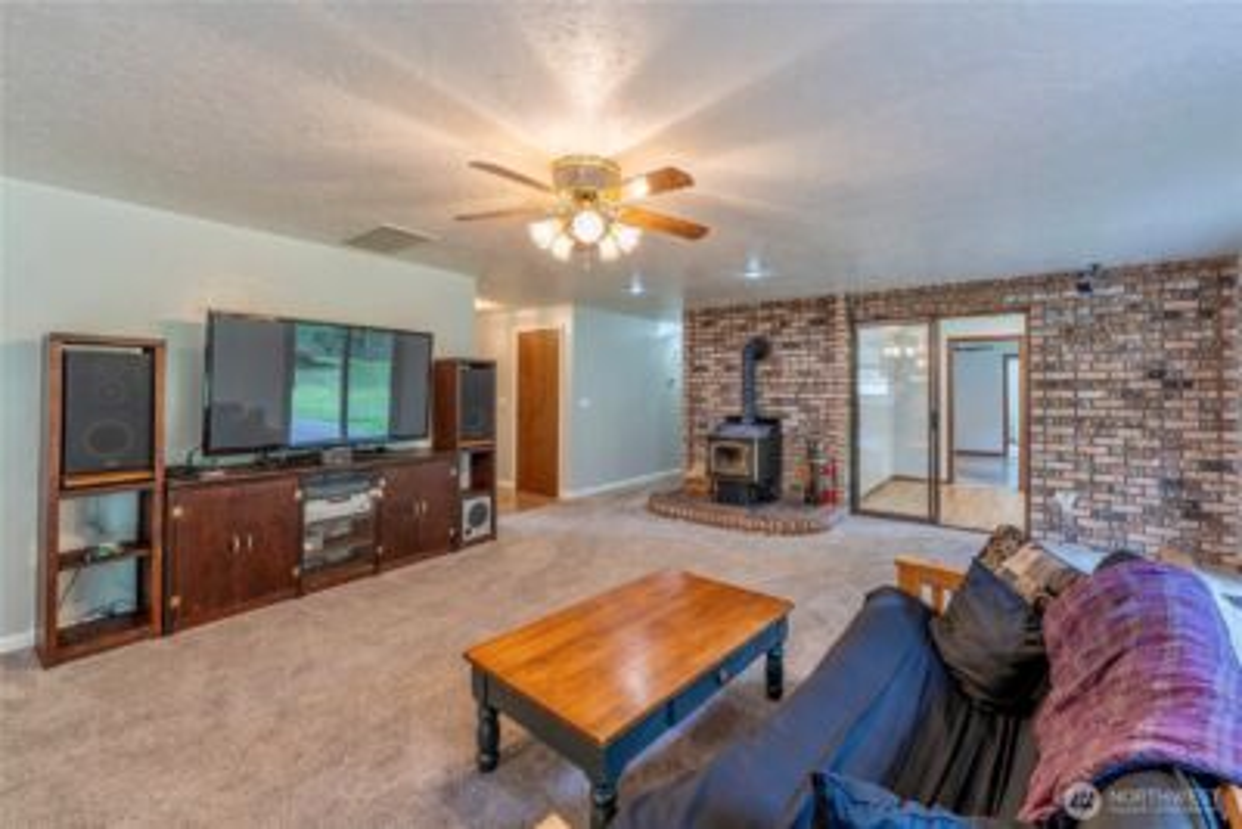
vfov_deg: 81.3
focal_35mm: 14
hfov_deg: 104.2
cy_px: 414
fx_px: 483
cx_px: 621
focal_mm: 14
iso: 320
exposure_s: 1/25
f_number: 8
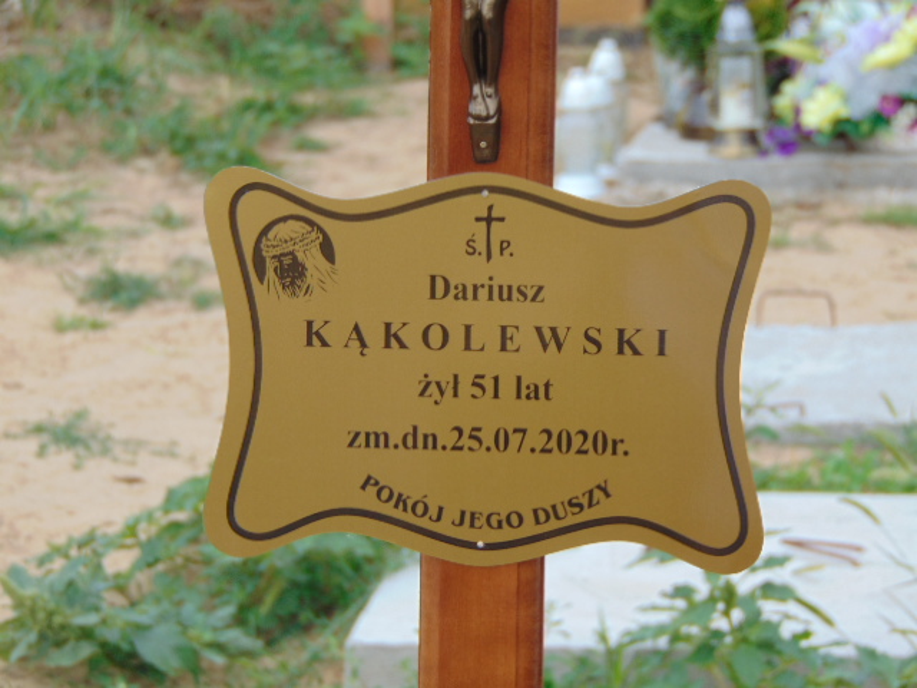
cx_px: 458
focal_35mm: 164
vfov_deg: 9.1
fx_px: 4344
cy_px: 344
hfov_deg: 12.0
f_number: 4
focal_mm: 29.5
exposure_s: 1/400
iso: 80
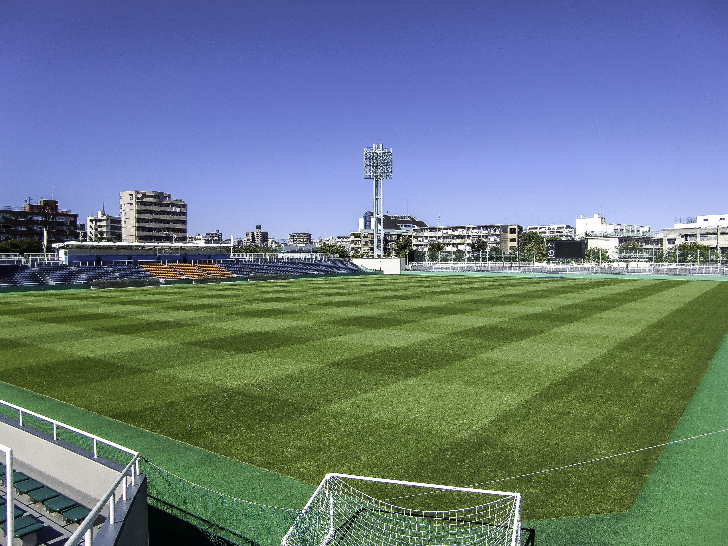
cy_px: 273
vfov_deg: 49.7
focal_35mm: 28
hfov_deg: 63.4
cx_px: 364
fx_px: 589
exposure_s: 1/250
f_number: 7
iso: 64
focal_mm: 4.9
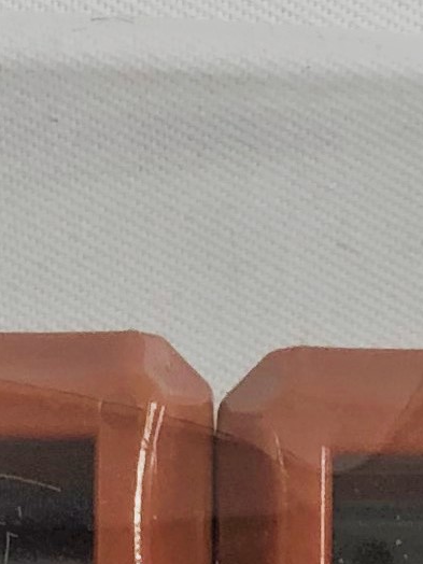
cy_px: 1090
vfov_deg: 11.8
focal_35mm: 152
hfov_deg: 9.8
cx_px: 198
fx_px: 2477
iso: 25
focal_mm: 3.99
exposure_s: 1/33
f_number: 1.8
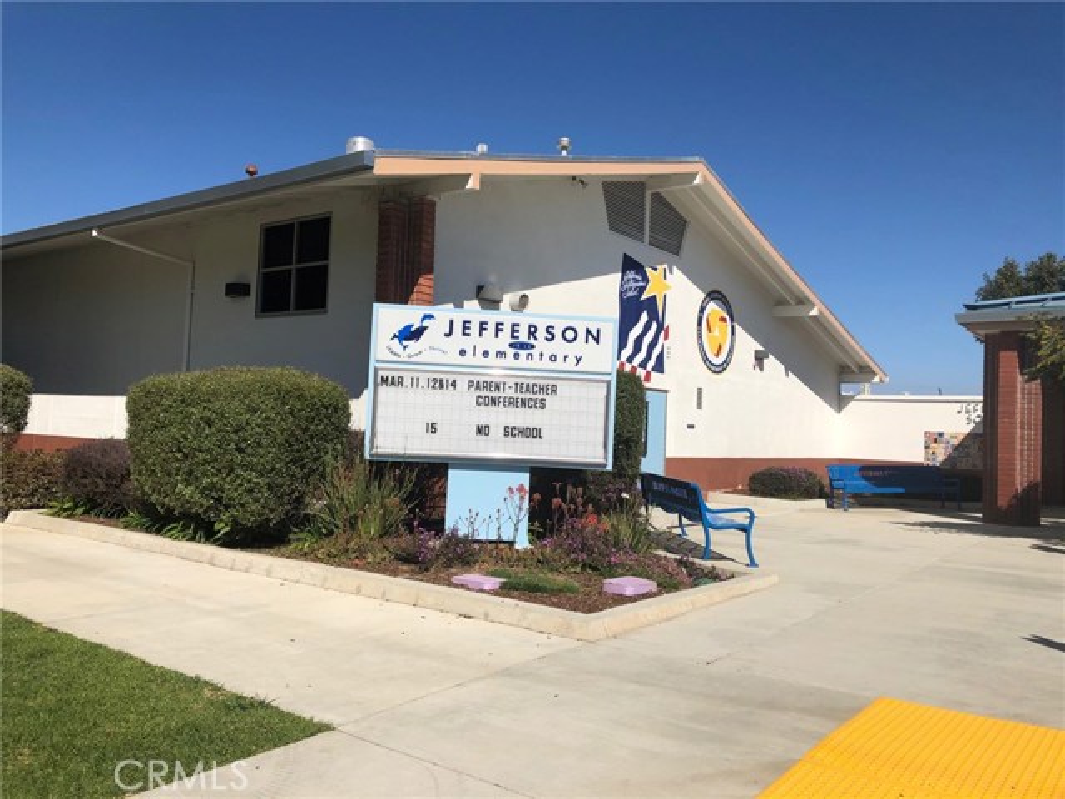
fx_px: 861
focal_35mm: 28
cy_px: 400
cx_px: 532
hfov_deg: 63.4
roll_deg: -2.3
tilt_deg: +2.8
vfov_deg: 49.7
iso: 20
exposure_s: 1/4000
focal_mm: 3.99
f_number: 1.8
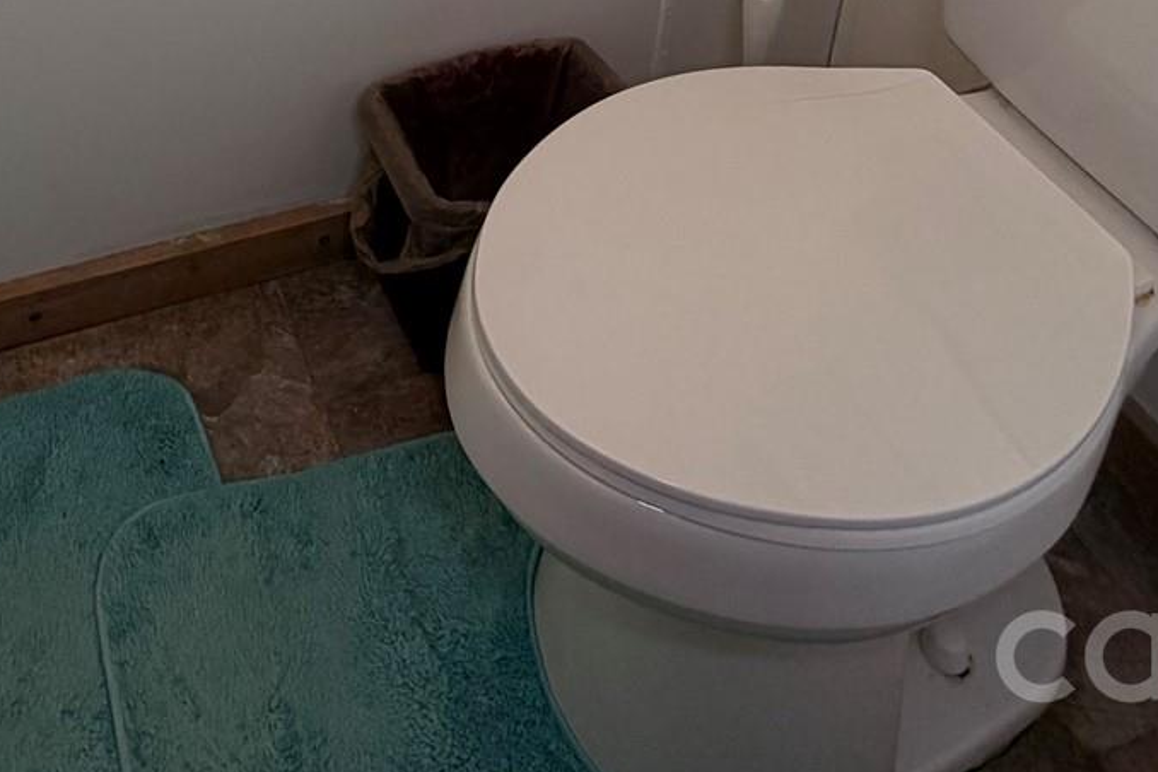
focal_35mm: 44
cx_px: 275
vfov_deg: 22.1
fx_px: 1415
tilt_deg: -19.6
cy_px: -526
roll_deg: -1.8
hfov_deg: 43.0
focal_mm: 2.22
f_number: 2.2
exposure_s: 1/120
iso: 100
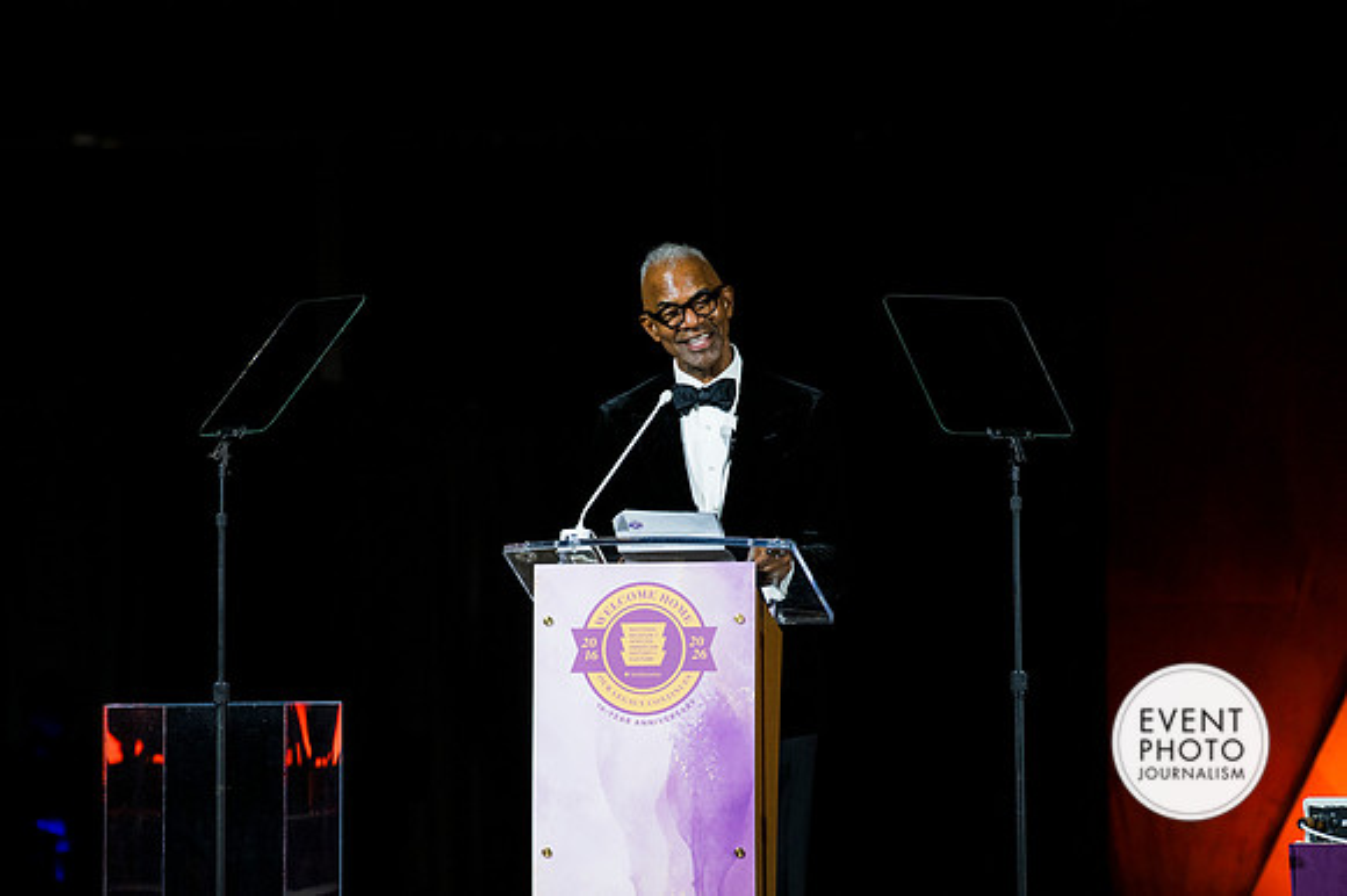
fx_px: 8414
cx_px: 674
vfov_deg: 6.1
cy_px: 448
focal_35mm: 225
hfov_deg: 9.2
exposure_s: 1/200
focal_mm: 150
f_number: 3.5
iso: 450
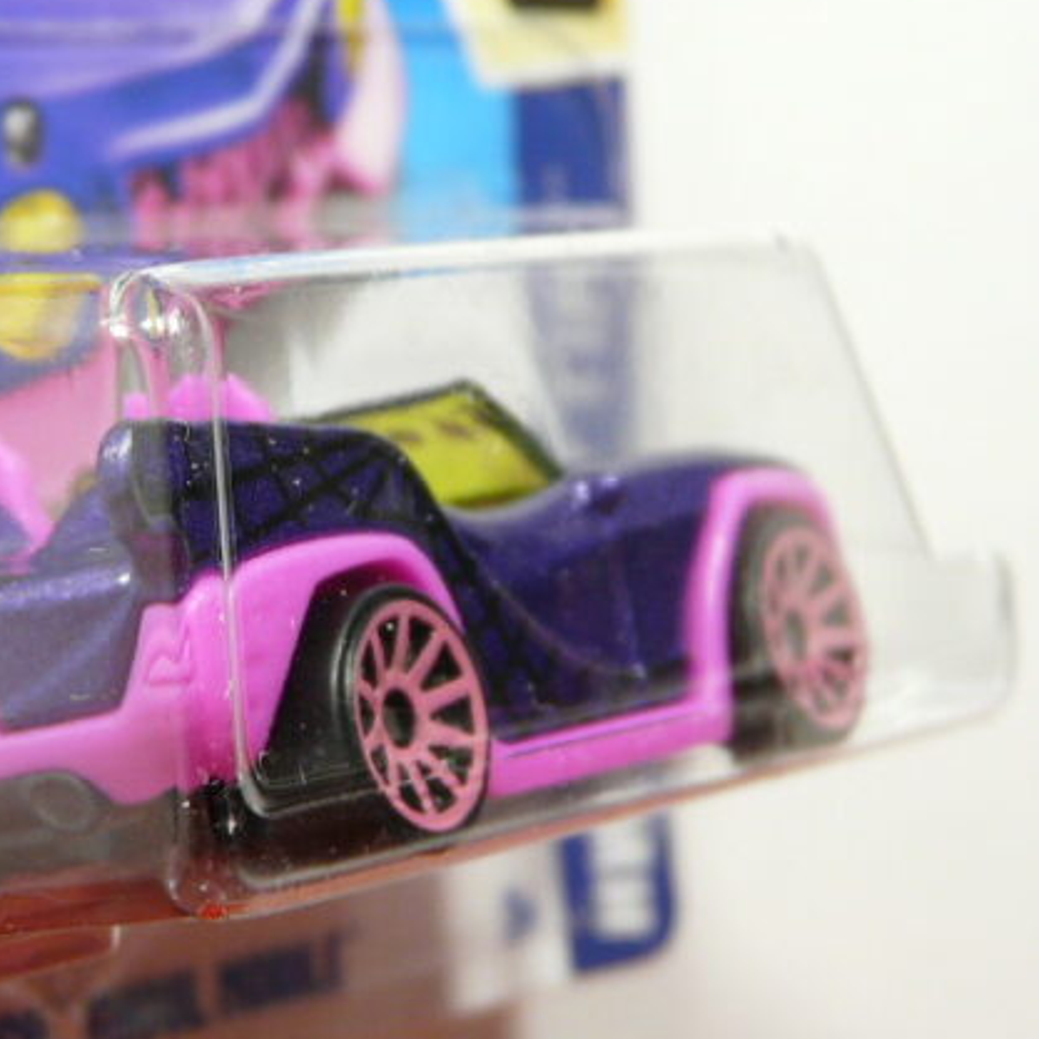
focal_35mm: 136
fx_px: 4618
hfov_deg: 12.8
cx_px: 299
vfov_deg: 12.8
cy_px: 483
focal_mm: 11.1
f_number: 3.2
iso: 160
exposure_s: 1/50
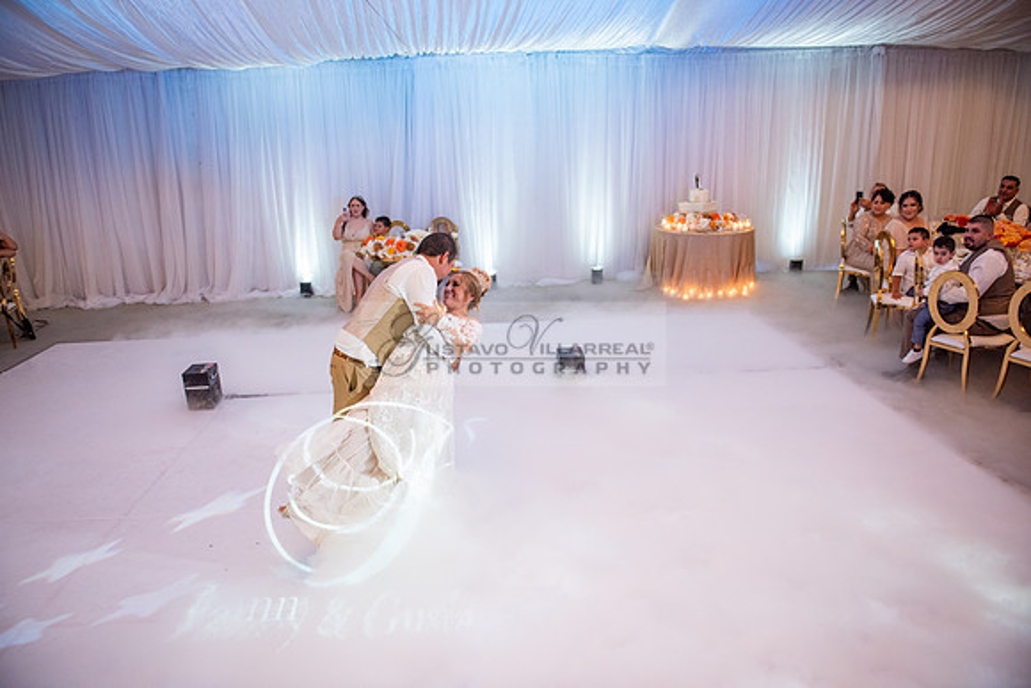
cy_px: 344
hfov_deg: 73.7
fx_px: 687
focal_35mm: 24
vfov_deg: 53.2
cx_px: 516
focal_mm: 24
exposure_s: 1/125
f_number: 3.2
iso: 1000
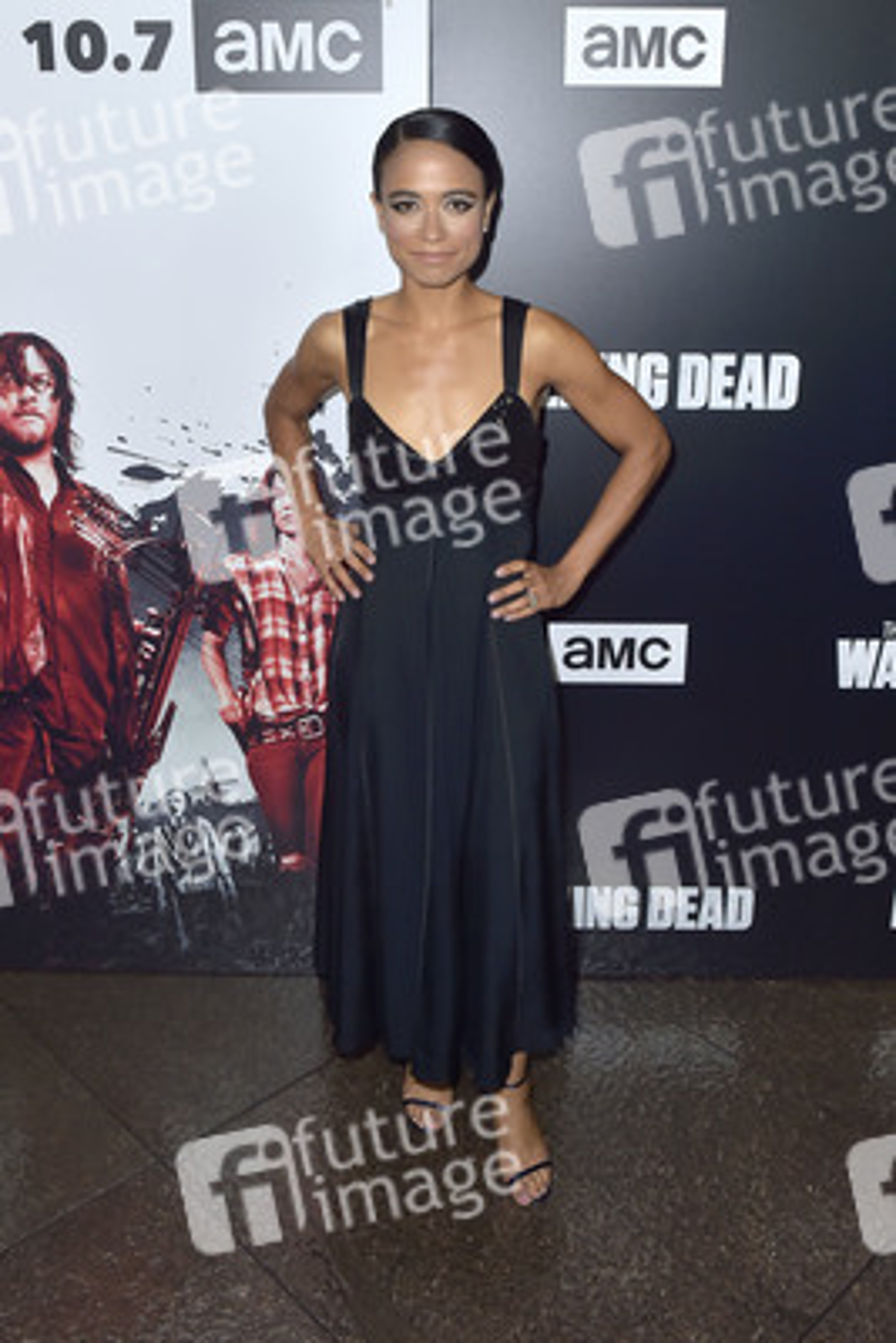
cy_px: 672
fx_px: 1082
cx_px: 448
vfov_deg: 63.6
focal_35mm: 29
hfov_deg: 45.0
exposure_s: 1/250
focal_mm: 29
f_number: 5.6
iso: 500
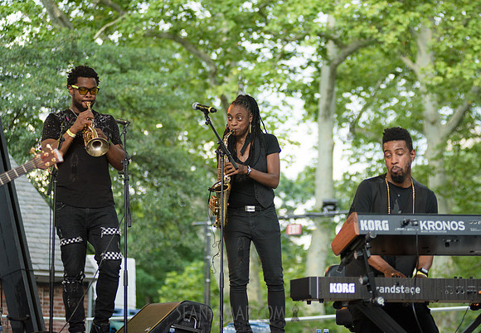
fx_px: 1368
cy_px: 147
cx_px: 271
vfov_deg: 13.9
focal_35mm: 101
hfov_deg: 19.9
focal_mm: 86
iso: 1250
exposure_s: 1/2000
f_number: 2.8
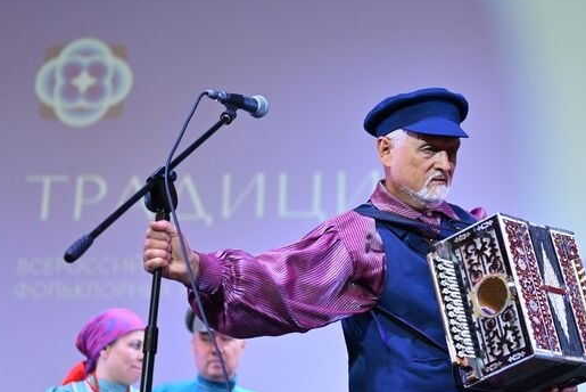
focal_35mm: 97
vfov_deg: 14.1
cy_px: 209
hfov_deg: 20.9
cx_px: 431
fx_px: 1580
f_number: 1.8
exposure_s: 1/320
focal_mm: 50
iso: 640
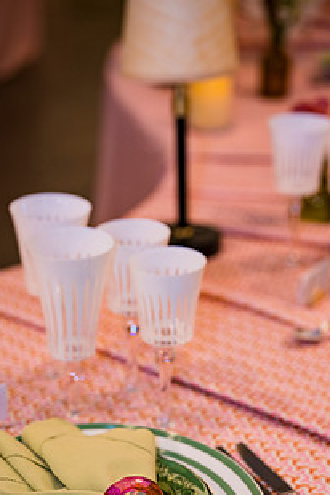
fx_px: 1100
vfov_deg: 25.2
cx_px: 115
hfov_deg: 17.0
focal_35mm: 80
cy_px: 348
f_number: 2.2
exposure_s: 1/125
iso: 220
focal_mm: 55
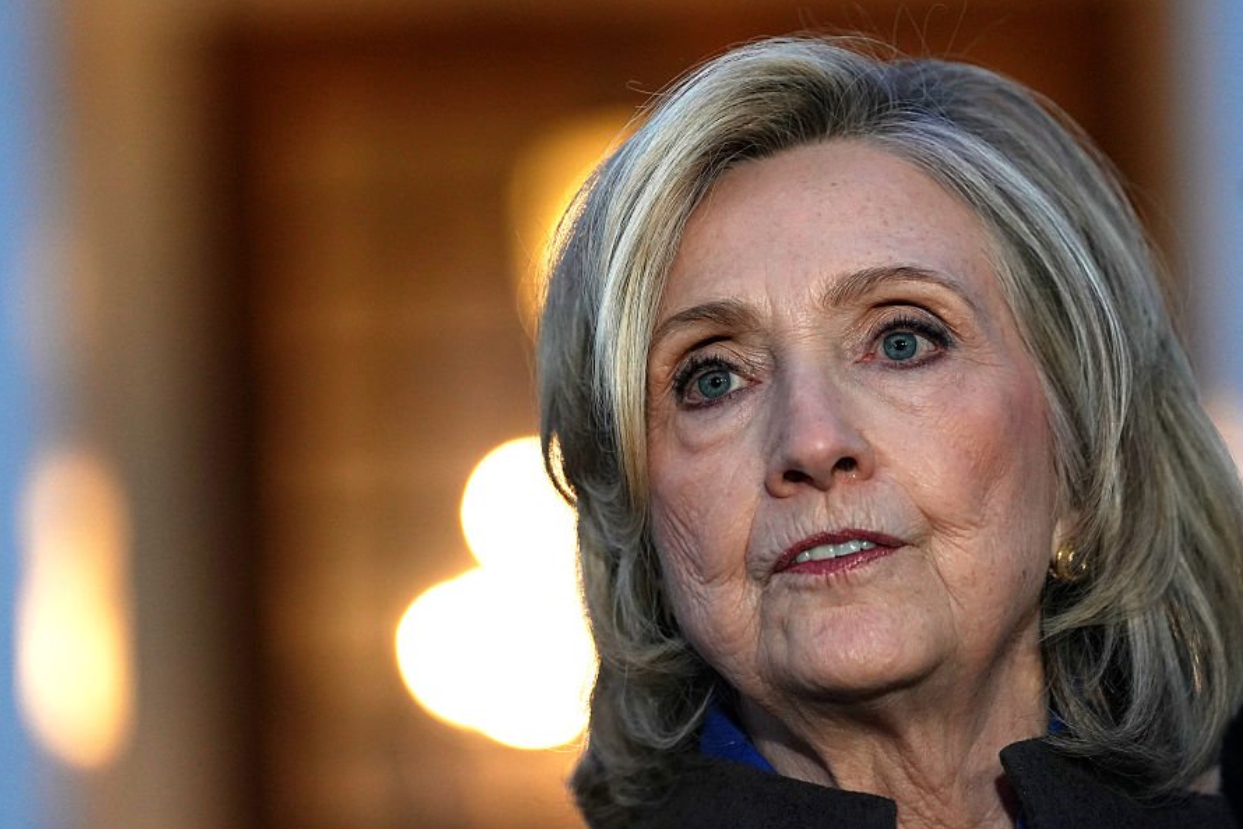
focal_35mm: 230
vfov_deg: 6.0
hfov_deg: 8.9
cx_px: 687
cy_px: 425
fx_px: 7944
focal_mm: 200
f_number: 3.2
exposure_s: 1/400
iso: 2000
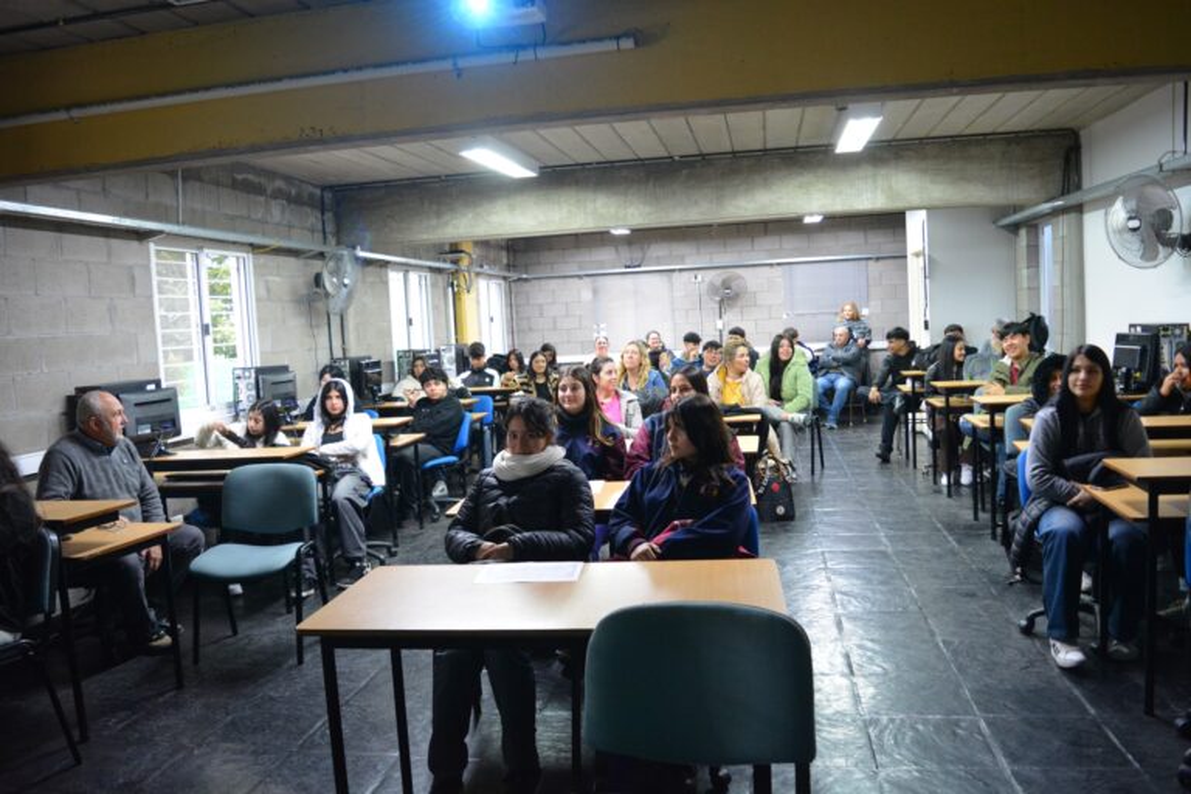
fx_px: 893
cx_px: 596
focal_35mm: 27
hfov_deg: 67.4
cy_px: 397
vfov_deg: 47.9
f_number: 3.5
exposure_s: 1/20
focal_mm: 18
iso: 1600
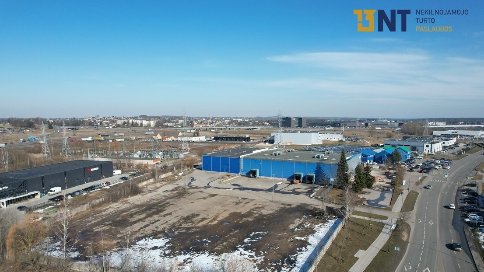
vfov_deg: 47.4
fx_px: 308
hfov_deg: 76.3
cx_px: 233
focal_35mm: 24
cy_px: 164
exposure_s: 1/2000
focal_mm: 8.38
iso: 110
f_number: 2.8
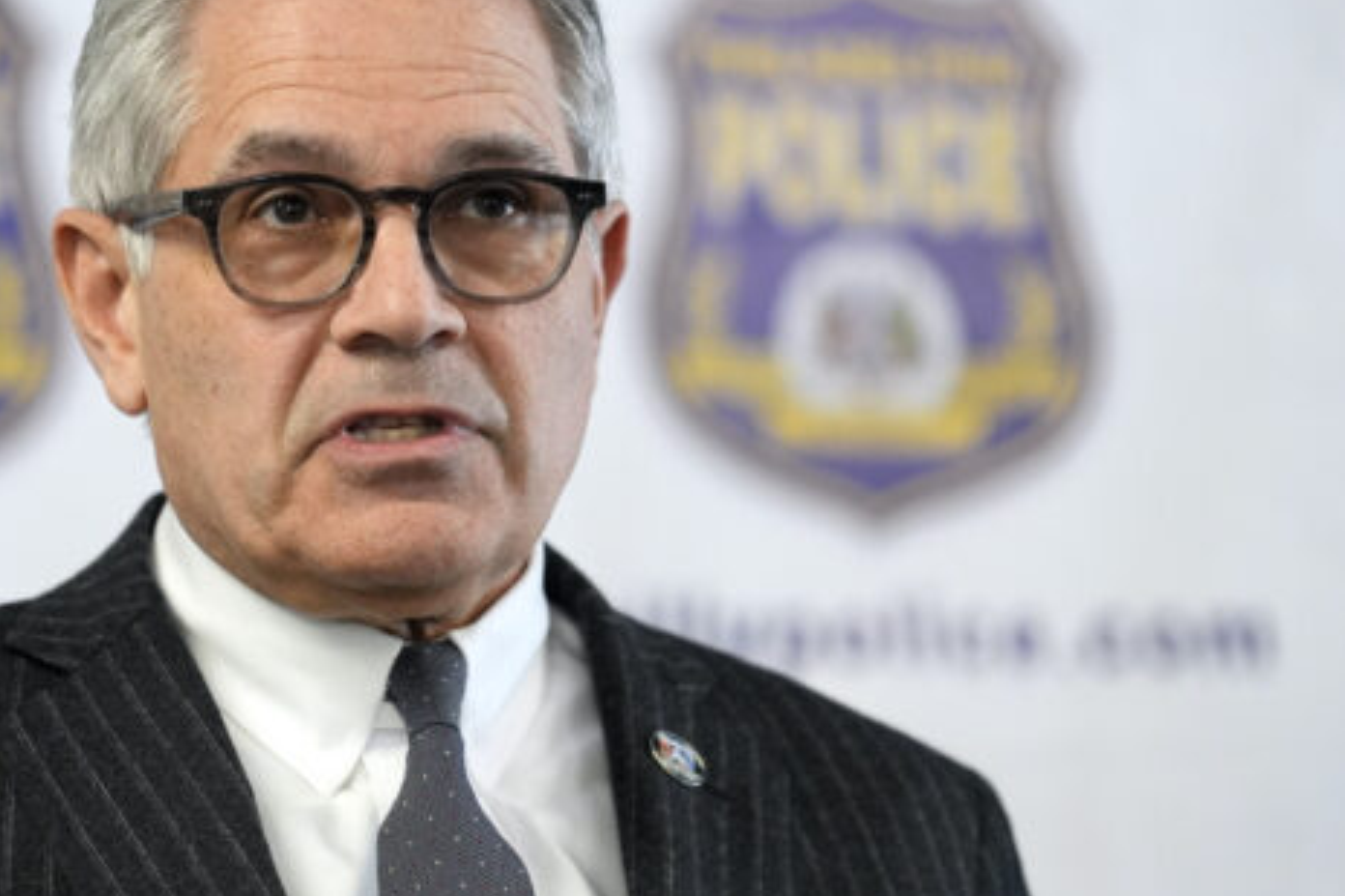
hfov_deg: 6.2
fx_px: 12361
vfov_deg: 4.1
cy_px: 380
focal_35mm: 331
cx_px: 412
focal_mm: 200
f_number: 2.8
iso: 2000
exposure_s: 1/400
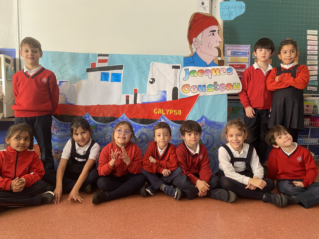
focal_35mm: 26
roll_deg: +0.0
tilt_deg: -5.2
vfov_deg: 53.1
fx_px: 240
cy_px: 120
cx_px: 160
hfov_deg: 67.3
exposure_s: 1/60
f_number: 1.8
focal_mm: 4.25
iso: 160
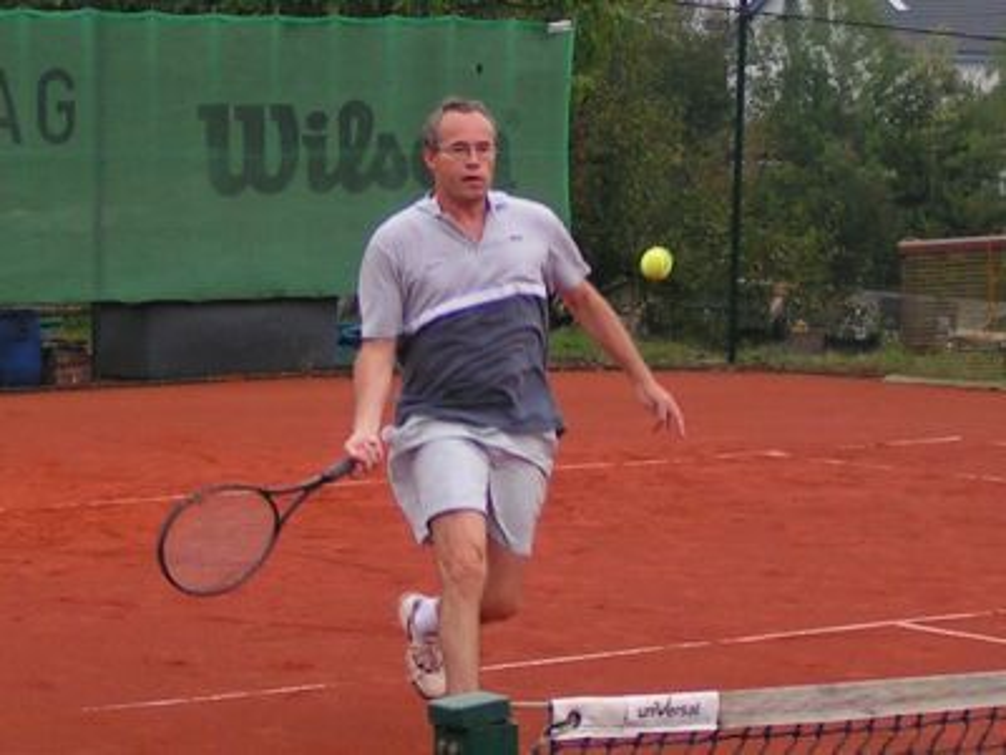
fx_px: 1511
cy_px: 378
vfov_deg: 28.0
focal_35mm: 52
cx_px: 503
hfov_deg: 36.8
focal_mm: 8
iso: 50
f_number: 3.2
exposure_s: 1/200
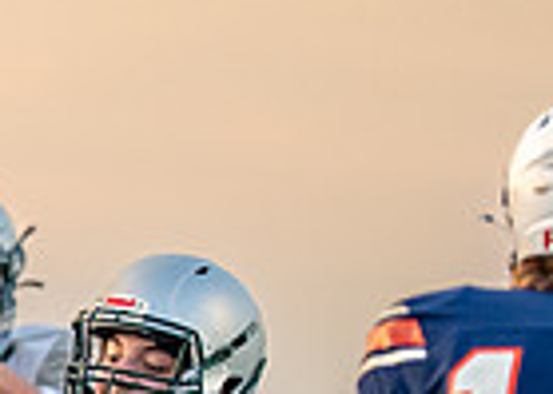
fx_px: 15879
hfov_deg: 2.0
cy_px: 466
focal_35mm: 1012
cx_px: -290
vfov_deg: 1.4
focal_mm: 182
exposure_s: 1/1000
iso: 1000
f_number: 2.8
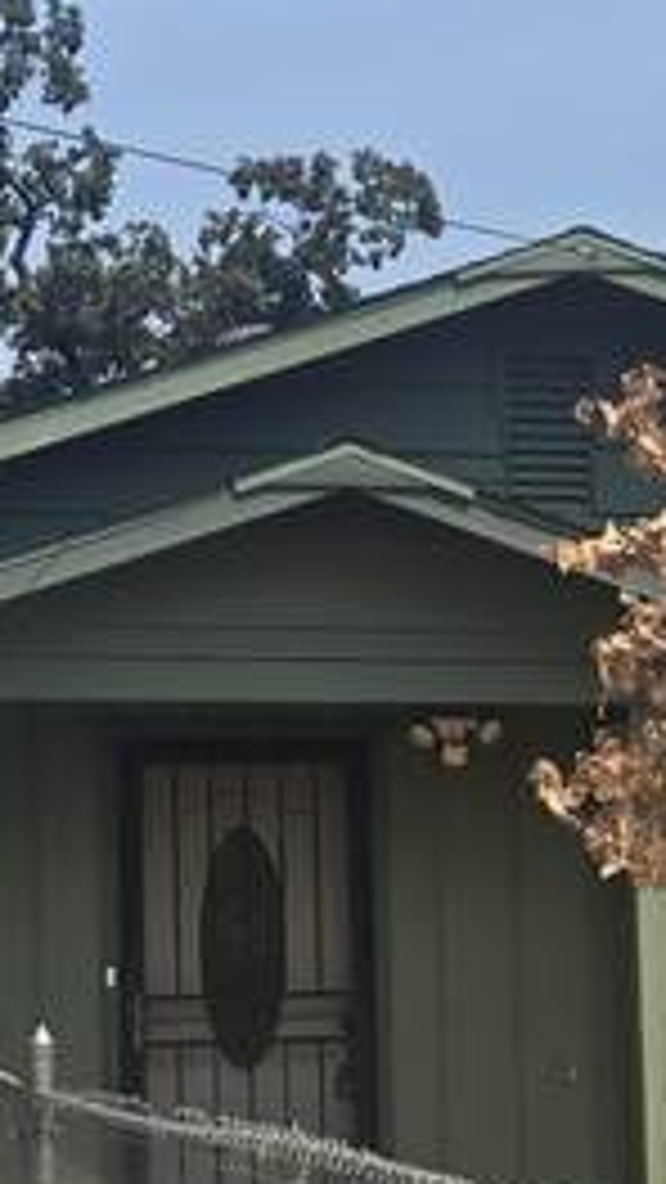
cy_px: 671
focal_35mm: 122
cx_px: 324
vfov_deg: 17.6
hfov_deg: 9.9
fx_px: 3829
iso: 25
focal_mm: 5.4
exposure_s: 1/2216
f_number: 1.8
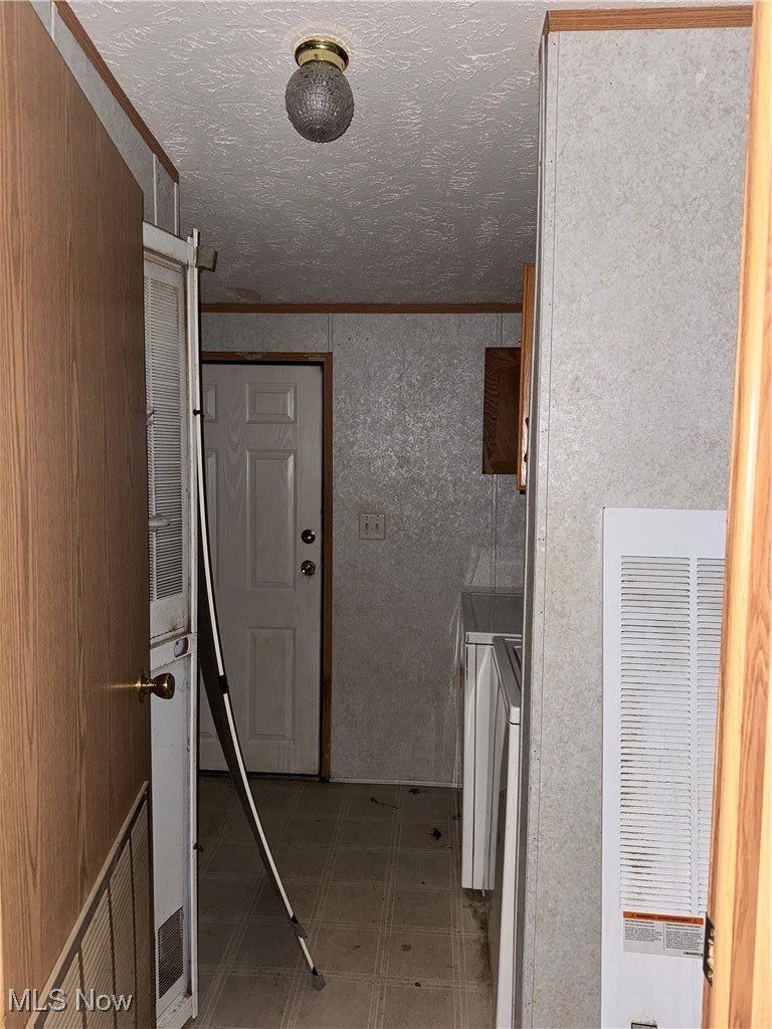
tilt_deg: -6.2
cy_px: 514
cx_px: 386
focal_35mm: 24
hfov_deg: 56.8
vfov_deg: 71.6
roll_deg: -0.3
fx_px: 714
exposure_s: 1/4
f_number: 1.78
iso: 64
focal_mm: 6.76
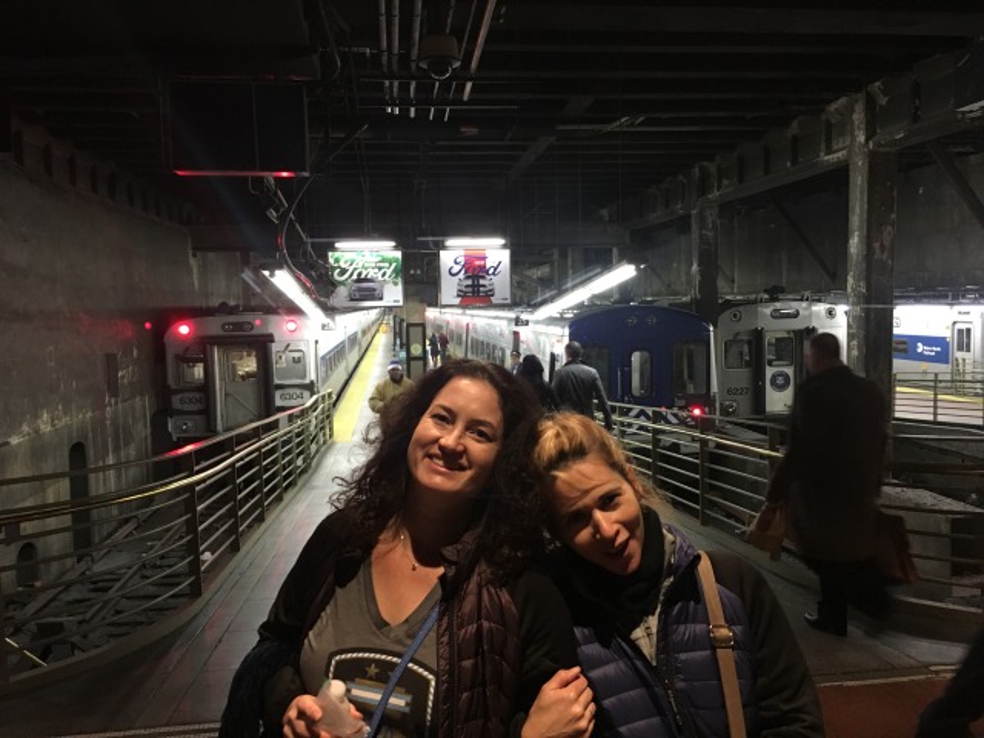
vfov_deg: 48.2
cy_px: 369
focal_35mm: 29
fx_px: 824
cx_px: 492
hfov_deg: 61.7
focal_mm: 4.15
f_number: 2.2
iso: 200
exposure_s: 1/17
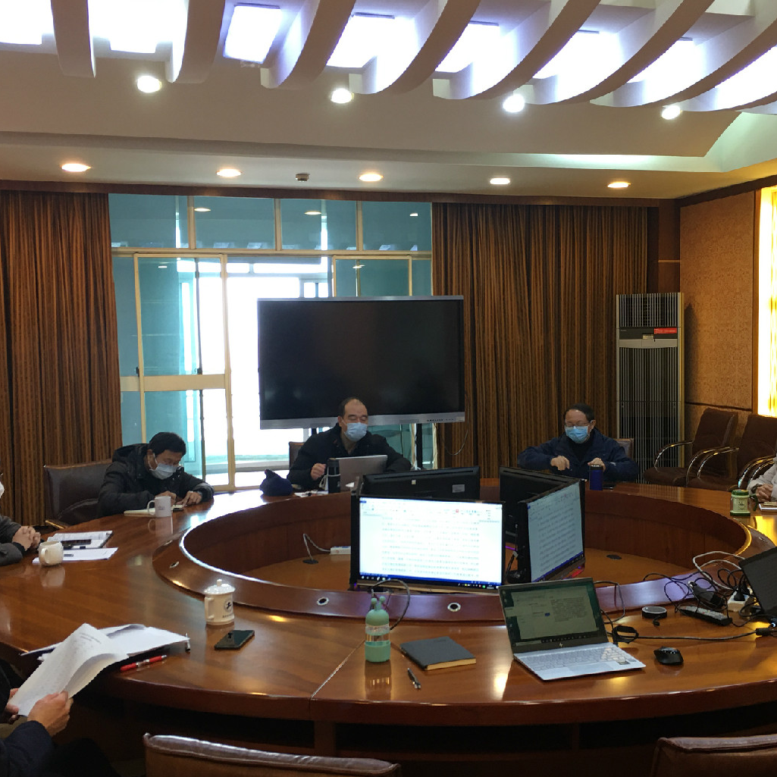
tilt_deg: -4.4
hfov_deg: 41.8
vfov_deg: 41.8
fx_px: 1016
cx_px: 440
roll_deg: +0.5
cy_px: 425
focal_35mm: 40
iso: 40
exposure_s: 1/17
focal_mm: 4.15
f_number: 2.2
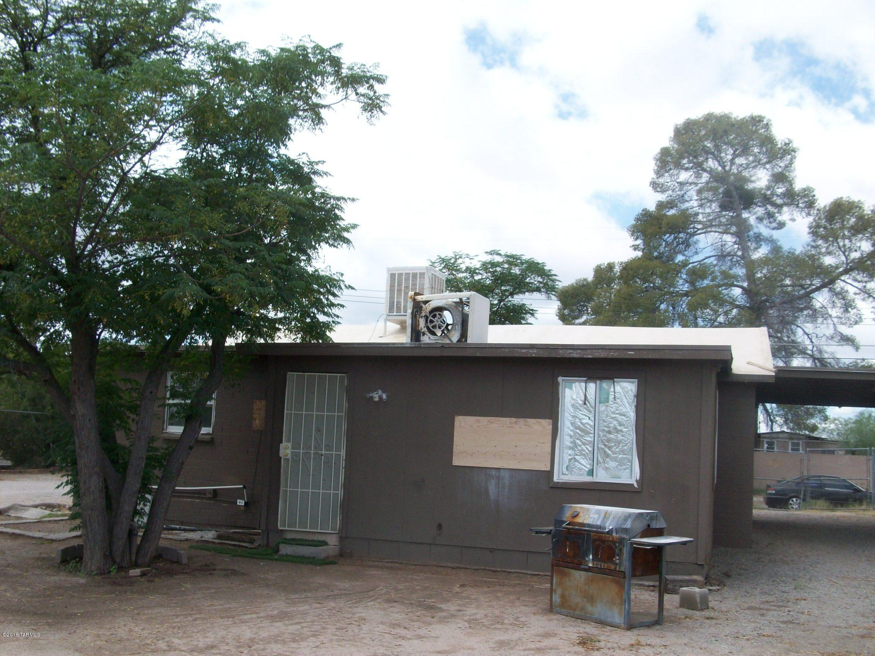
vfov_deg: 41.8
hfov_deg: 54.0
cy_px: 328
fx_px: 859
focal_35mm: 34
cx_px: 438
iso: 64
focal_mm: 5.7
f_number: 5.5
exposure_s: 1/223
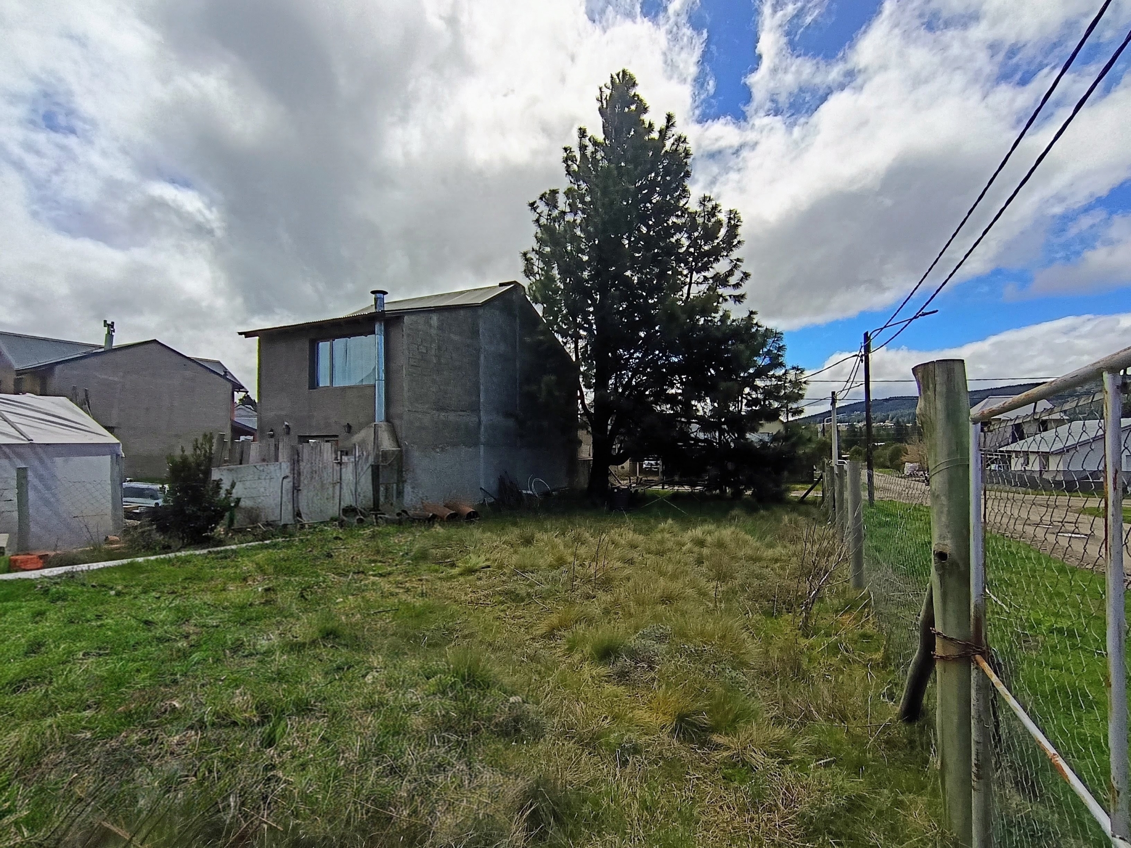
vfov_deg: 89.9
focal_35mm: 13
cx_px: 566
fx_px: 425
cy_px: 424
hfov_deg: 106.2
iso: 101
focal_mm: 1.64
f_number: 2.2
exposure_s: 1/2079
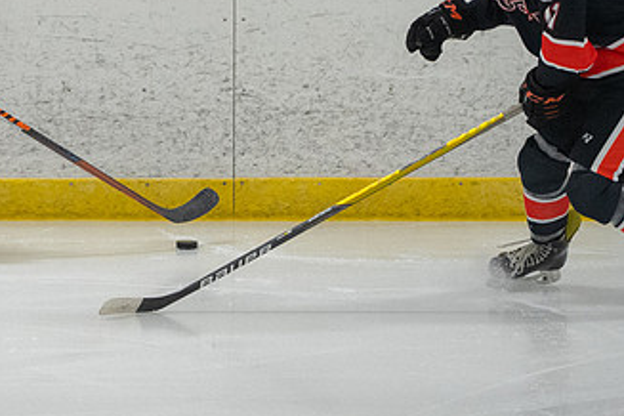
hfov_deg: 3.8
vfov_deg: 2.6
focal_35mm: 538
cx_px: 21
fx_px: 9325
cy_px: 57
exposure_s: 1/1000
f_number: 4.5
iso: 8000
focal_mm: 200
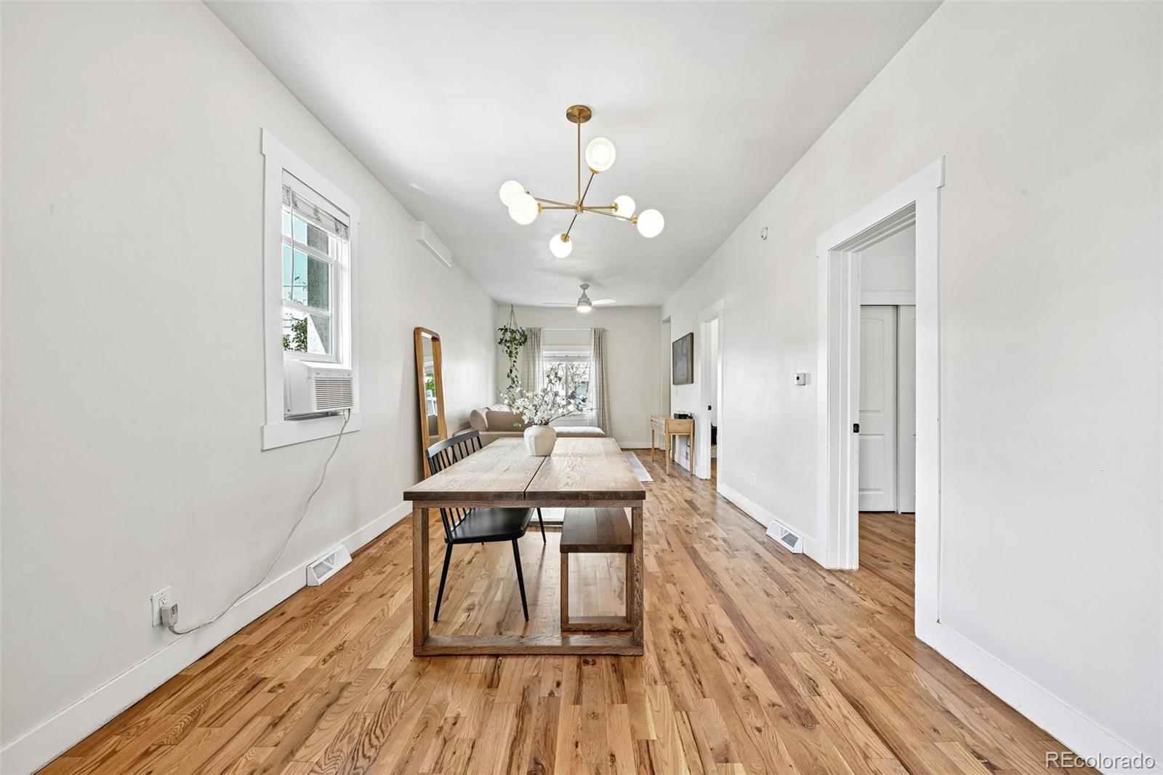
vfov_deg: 81.2
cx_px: 582
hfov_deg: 104.3
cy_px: 388
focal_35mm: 14
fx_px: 452
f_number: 11
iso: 400
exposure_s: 1/10
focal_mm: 14
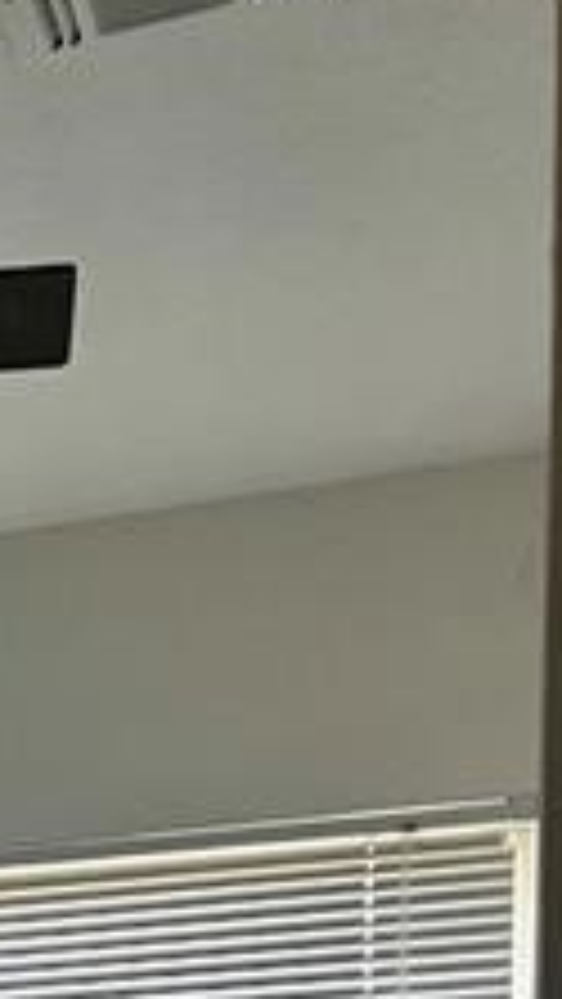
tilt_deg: -1.8
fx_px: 2594
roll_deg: +0.6
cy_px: 1480
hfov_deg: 10.9
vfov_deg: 19.2
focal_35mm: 98
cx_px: -692
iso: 400
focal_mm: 5.7
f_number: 1.5
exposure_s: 1/40
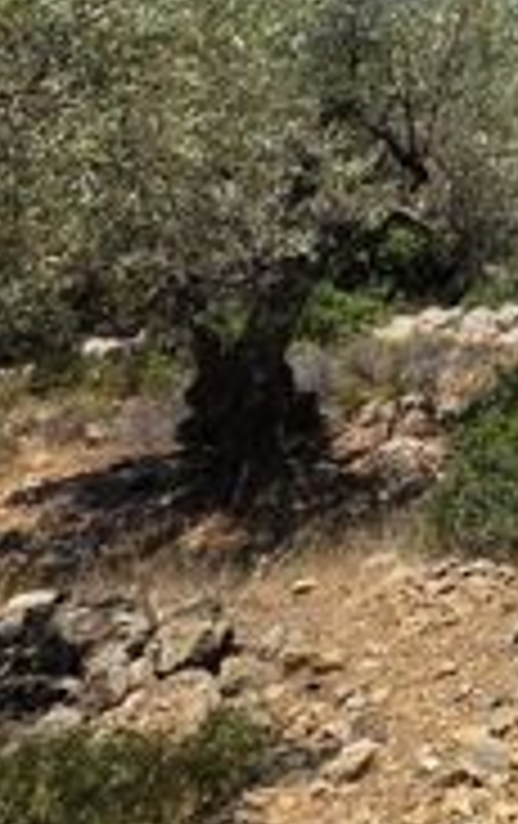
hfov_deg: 17.4
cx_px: 1043
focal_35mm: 53
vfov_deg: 28.2
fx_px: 1192
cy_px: -351
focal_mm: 2.2
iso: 32
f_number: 1.9
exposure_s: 1/1983
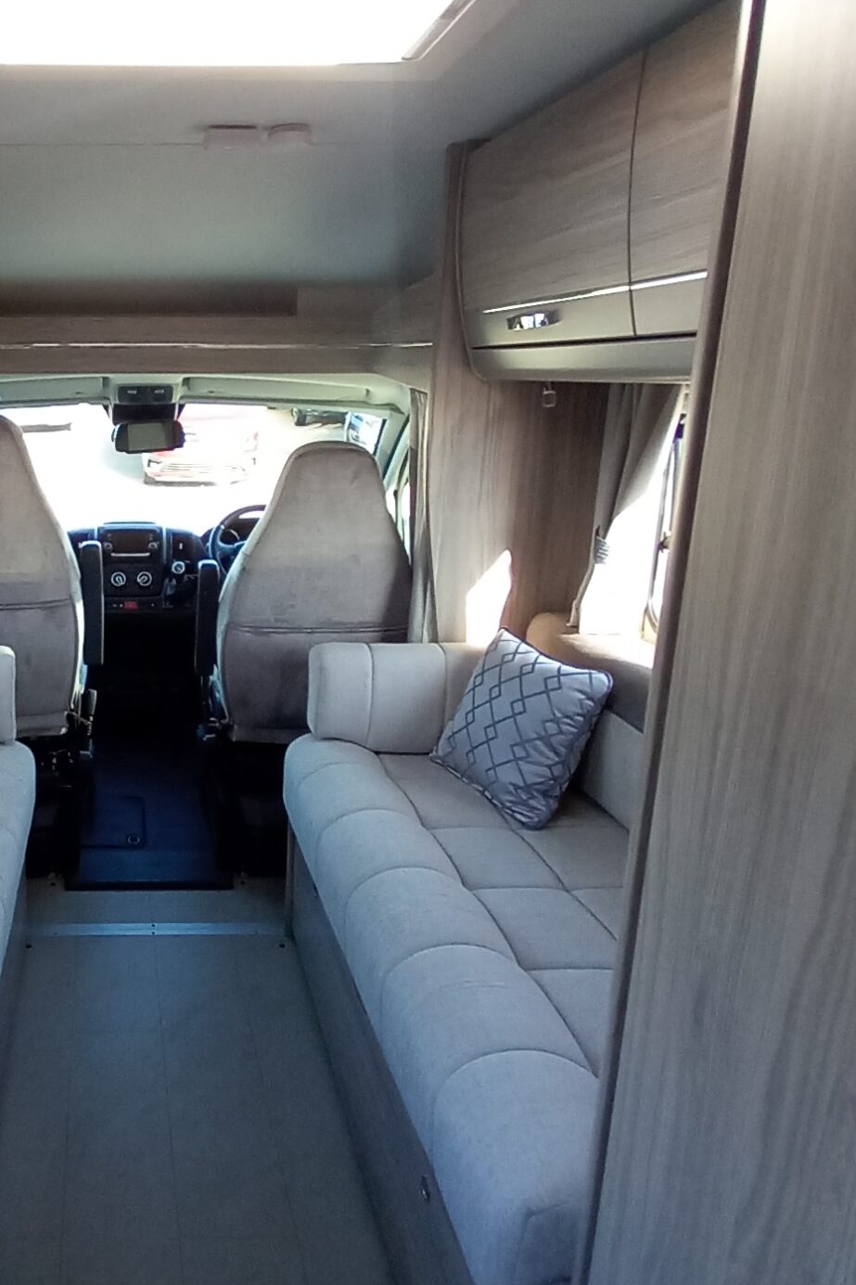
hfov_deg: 47.5
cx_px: 134
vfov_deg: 71.5
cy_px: 615
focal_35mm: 25
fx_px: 892
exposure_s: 1/50
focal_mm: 1.13
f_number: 2.2
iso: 80
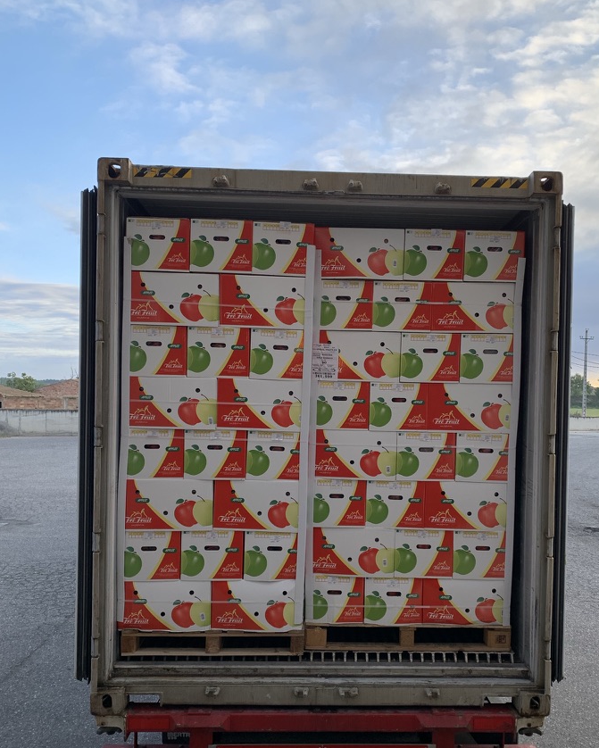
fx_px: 687
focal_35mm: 31
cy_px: 421
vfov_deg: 57.0
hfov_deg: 47.1
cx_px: 325
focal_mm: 4.25
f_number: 1.8
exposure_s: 1/502
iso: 25
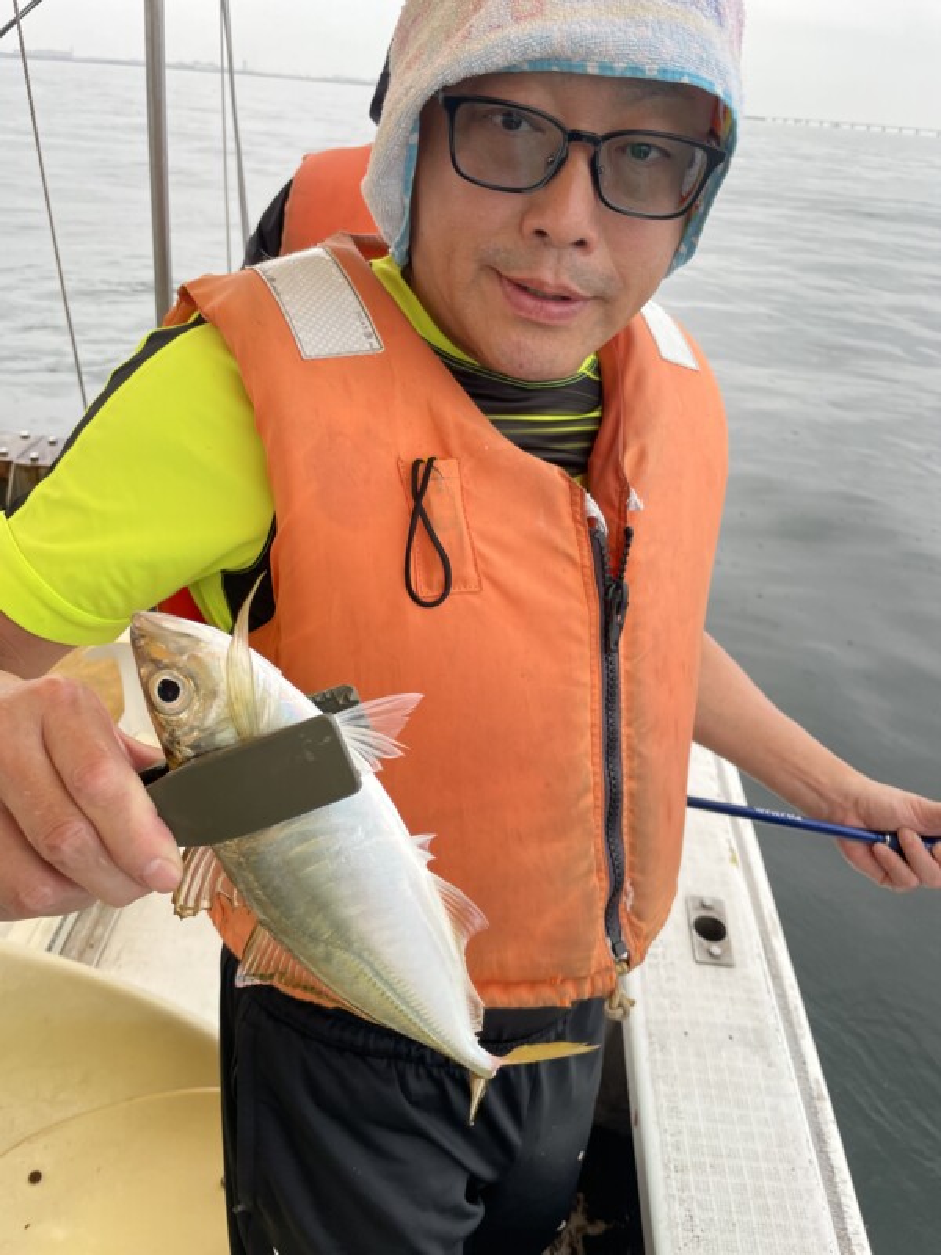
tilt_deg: -27.7
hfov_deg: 53.1
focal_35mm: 26
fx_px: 942
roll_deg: -3.7
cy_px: 628
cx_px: 470
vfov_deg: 67.3
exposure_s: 1/121
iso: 40
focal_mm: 4.2
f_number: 1.6
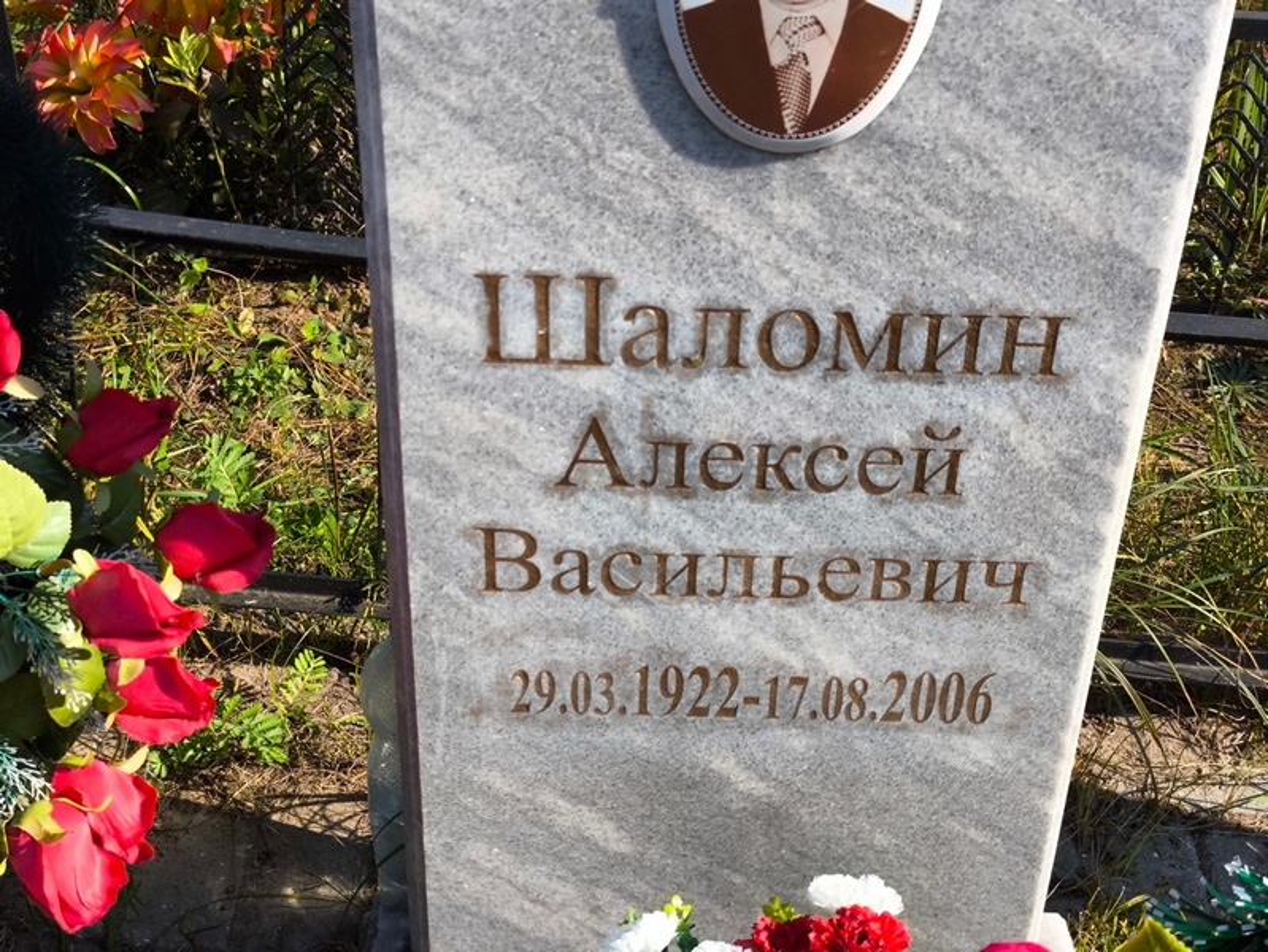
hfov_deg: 38.2
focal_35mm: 50
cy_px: 476
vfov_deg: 29.1
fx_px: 1832
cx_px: 634
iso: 50
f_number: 1.7
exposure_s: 1/705
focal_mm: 4.71
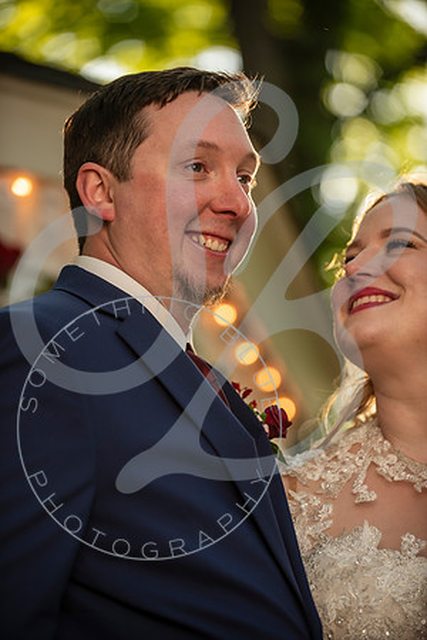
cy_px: 320
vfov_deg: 17.1
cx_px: 214
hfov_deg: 11.4
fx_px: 2135
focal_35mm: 120
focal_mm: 120
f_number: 2.8
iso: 200
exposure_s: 1/250
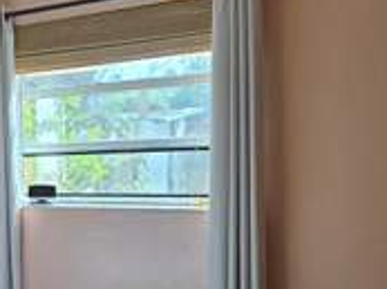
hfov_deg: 27.3
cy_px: 235
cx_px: -56
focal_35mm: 64
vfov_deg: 22.5
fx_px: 714
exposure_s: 1/120
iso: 40
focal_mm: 6.3
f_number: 1.7
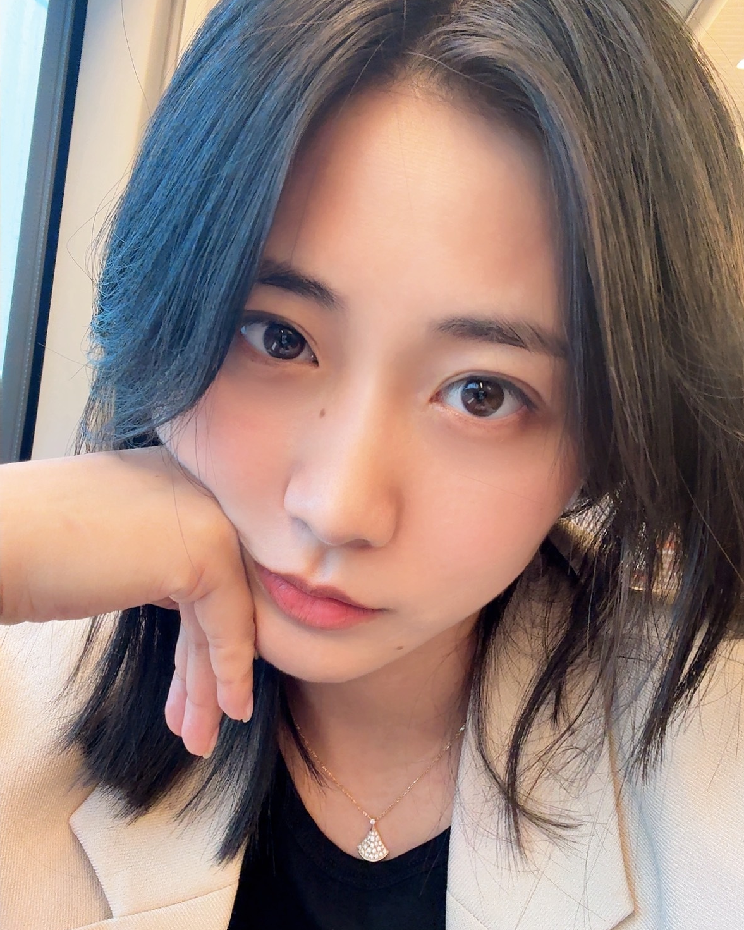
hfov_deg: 45.8
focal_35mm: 32
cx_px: 380
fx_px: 881
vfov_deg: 55.6
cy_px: 482
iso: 250
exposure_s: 1/60
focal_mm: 2.69
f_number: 1.9
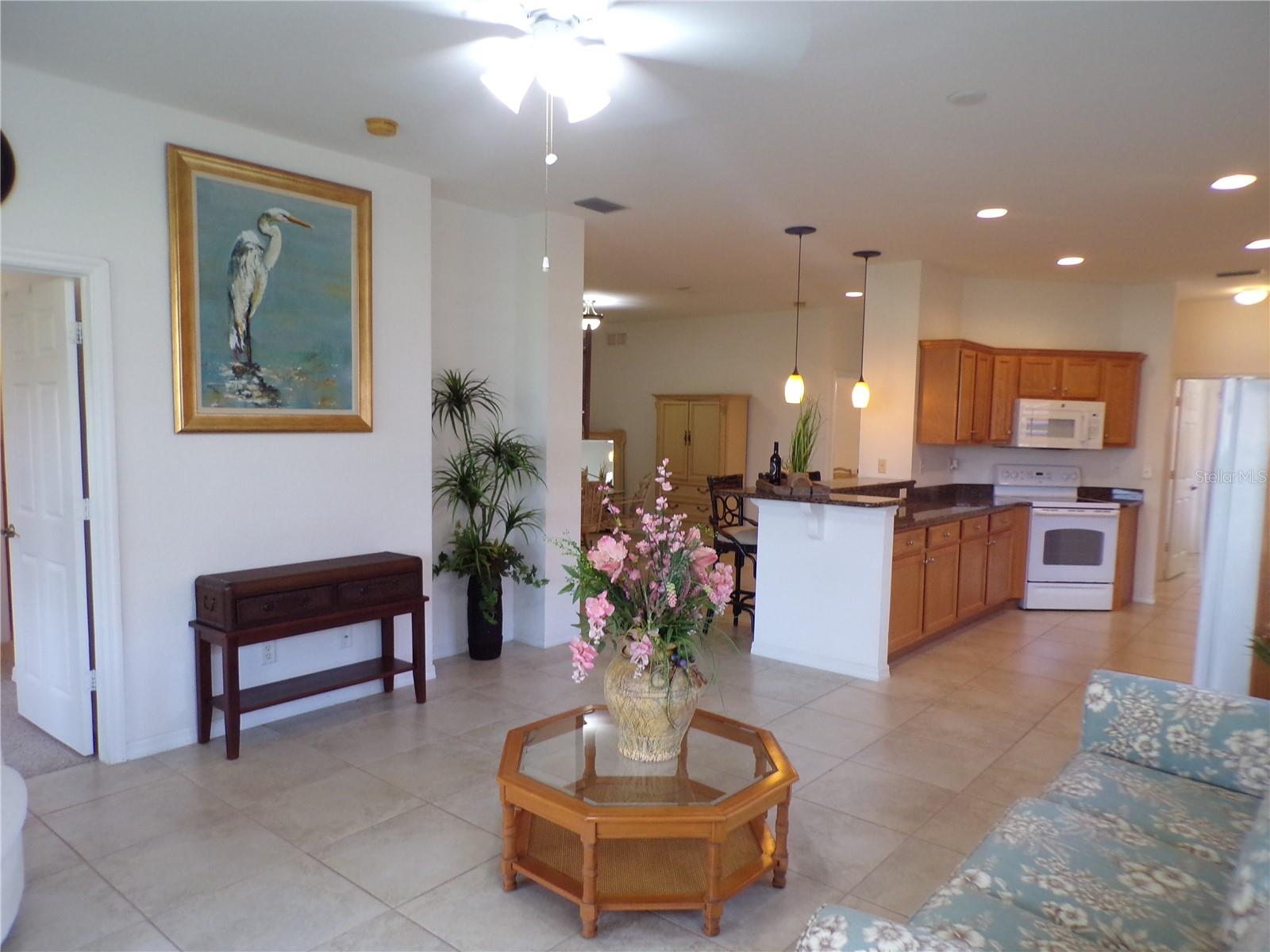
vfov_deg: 56.8
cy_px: 476
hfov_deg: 71.6
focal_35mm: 24
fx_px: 881
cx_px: 635
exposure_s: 1/34
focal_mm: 4.3
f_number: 3
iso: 200
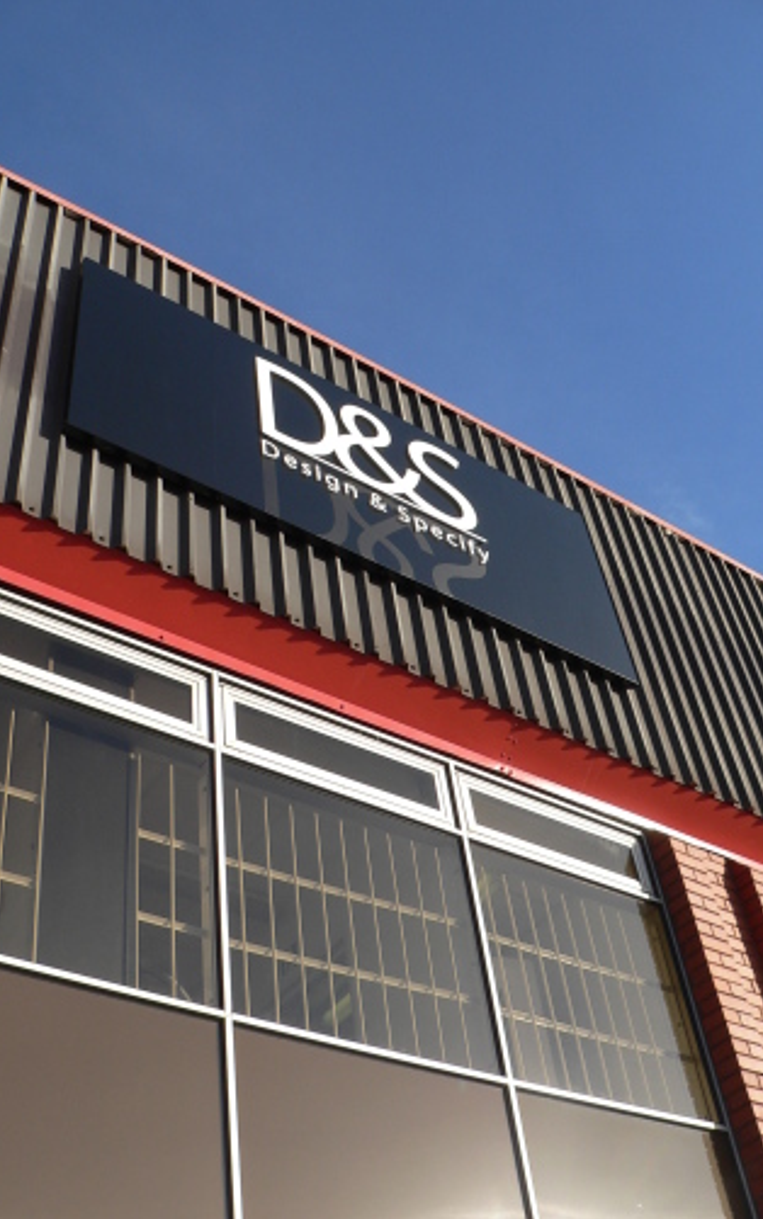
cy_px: 617
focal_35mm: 40
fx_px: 1330
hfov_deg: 32.0
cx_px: 391
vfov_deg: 49.3
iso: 80
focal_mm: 6.1
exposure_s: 1/400
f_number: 4
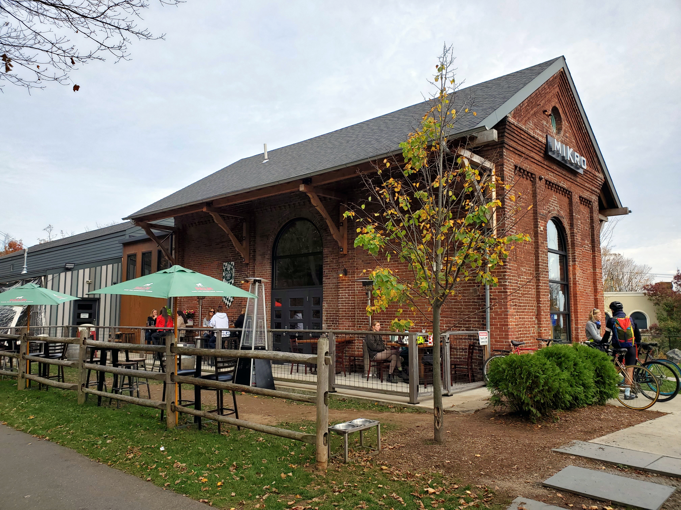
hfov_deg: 67.3
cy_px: 255
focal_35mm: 26
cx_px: 340
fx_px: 511
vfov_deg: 53.1
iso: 50
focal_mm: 4.3
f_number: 2.4
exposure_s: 1/776
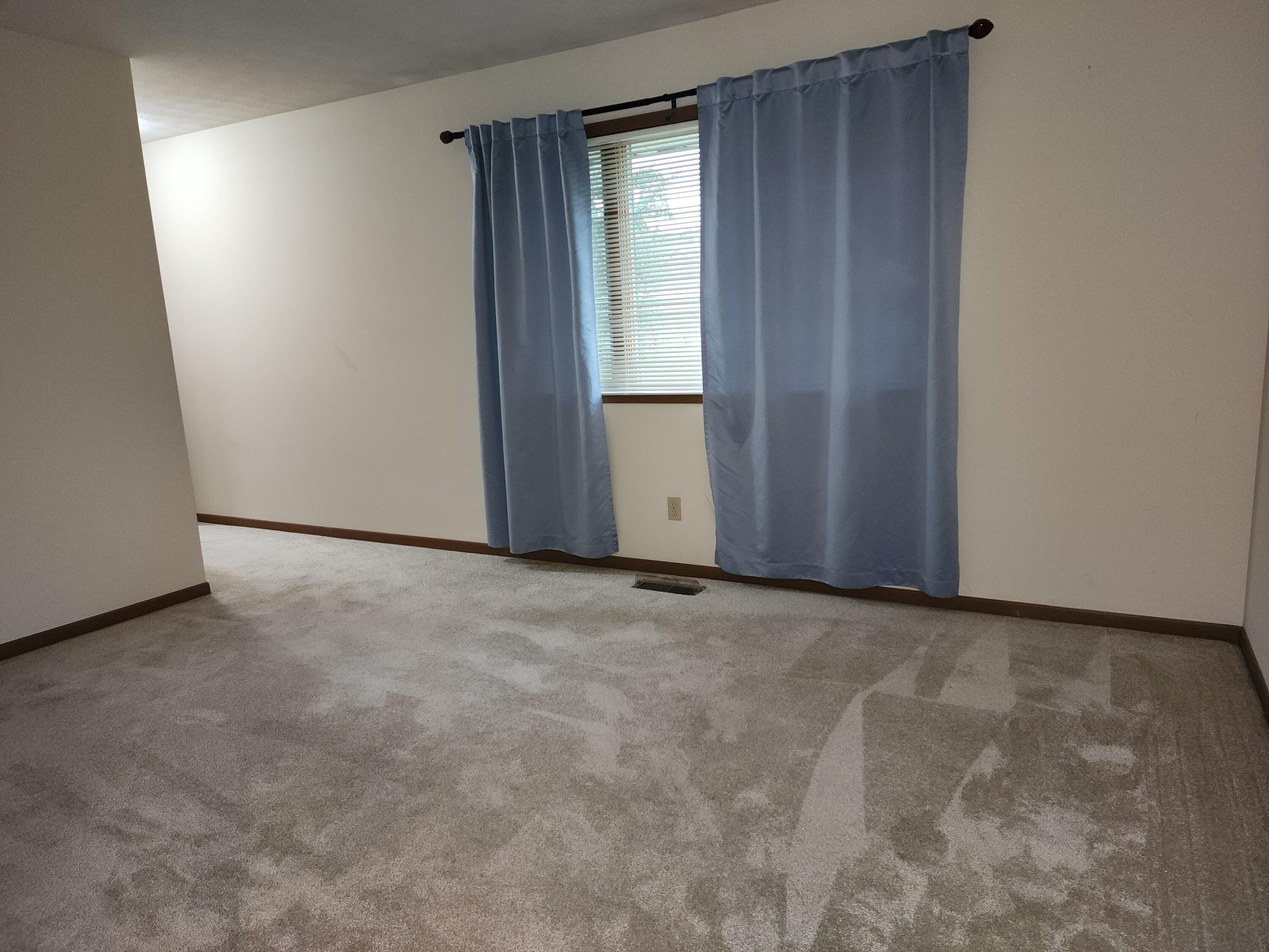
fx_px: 843
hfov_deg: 73.9
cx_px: 634
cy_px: 476
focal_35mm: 23
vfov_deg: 58.9
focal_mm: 6.4
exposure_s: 1/9.99
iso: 160
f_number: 1.8
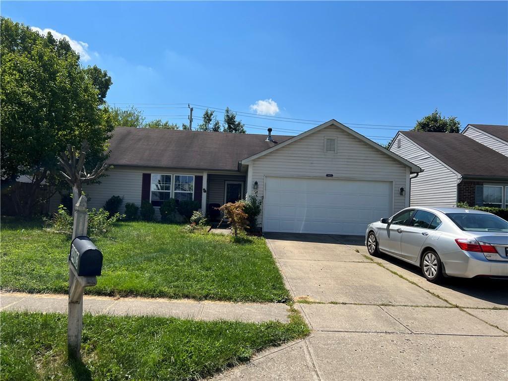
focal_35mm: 26
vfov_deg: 53.1
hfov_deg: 67.3
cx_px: 254
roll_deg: -1.8
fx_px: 382
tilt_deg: +2.7
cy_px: 190
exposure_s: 1/5319
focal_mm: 5.7
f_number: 1.5
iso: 50
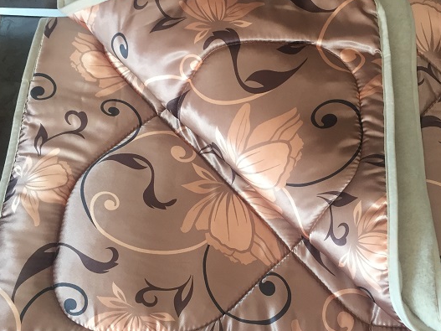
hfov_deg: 42.6
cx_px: 276
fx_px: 560
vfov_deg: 32.9
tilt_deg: -60.0
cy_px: 163
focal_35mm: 44
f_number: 2.2
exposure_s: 1/33
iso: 100
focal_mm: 4.15
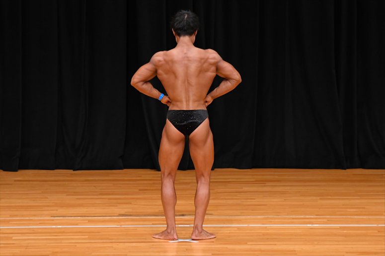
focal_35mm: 285
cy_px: 128
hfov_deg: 7.2
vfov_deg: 4.8
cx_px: 192
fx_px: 3046
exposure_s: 1/400
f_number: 5.6
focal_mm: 190
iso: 3200
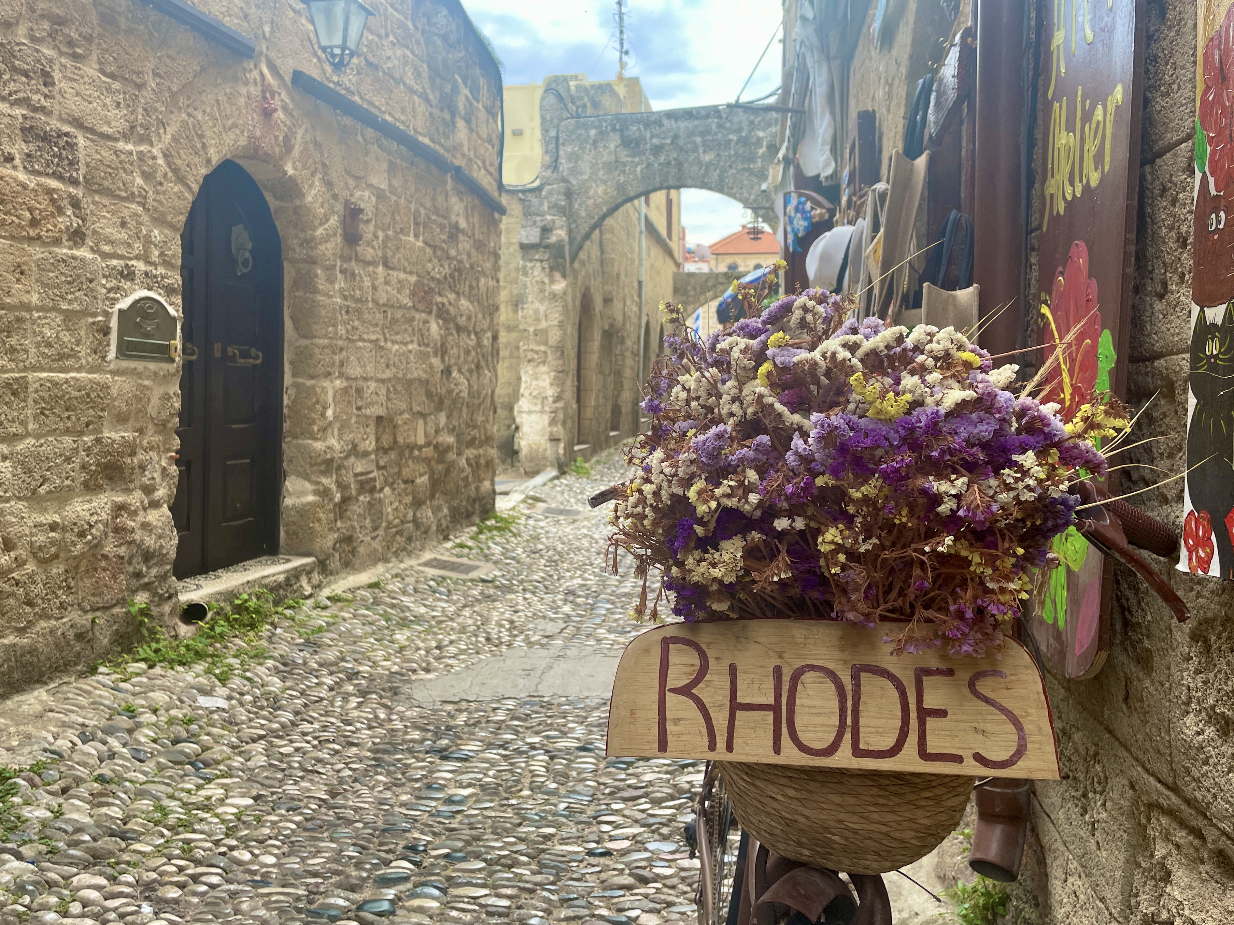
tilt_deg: -4.1
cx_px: 594
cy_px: 461
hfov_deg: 61.6
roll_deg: -1.0
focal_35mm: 29
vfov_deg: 48.2
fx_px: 1034
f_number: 1.6
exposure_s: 1/354
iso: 32
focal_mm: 4.2
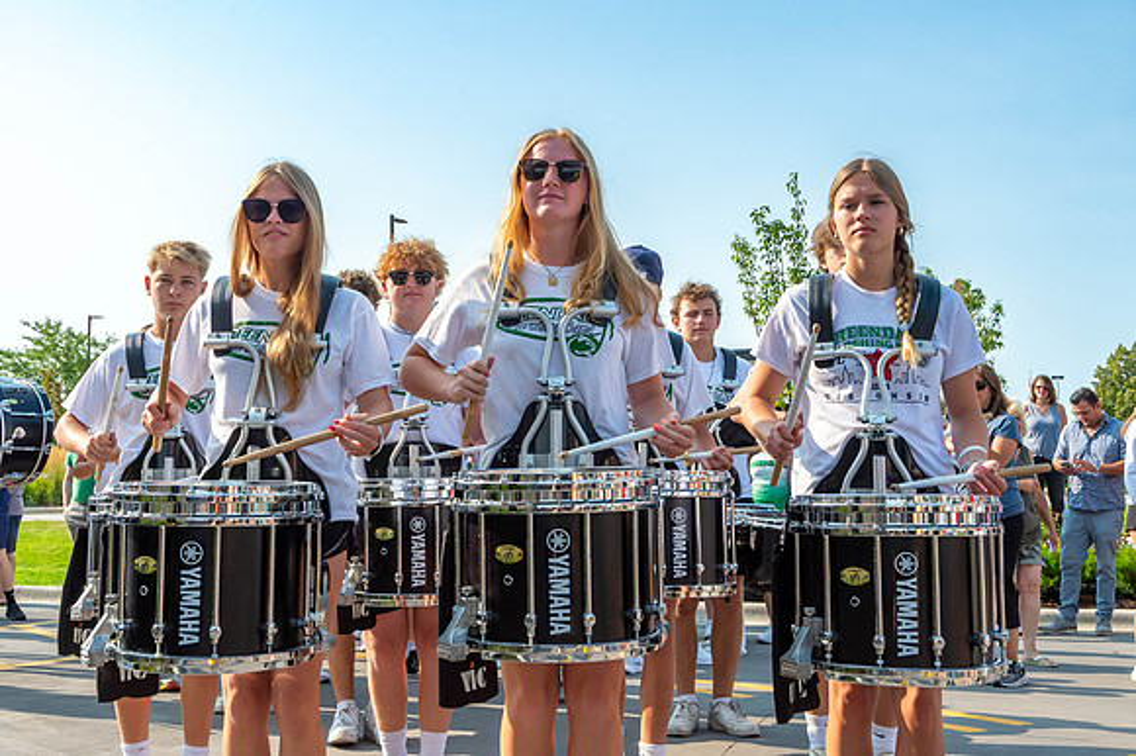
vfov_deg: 29.8
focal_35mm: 45
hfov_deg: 43.6
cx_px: 574
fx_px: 1421
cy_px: 333
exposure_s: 1/2000
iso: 1250
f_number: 16
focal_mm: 38
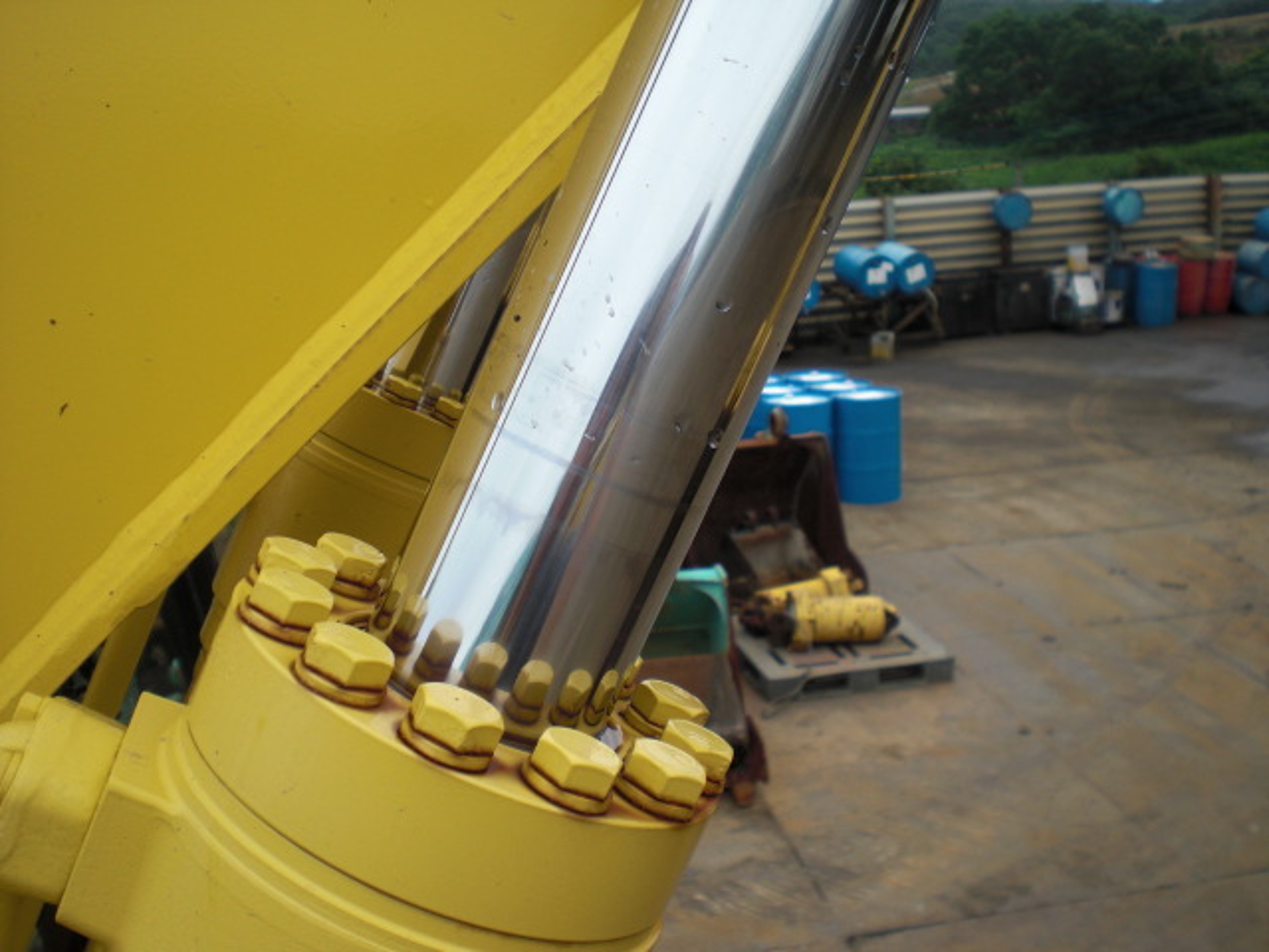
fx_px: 1393
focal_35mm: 38
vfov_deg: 37.7
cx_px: 634
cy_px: 476
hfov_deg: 49.0
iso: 64
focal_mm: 6.3
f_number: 3.1
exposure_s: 1/320
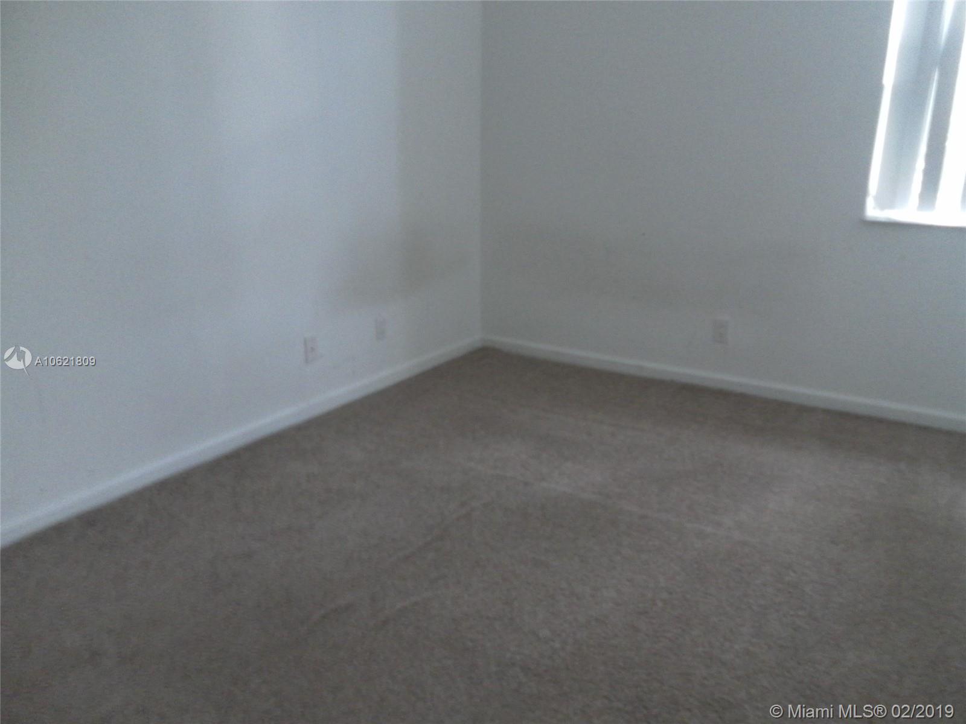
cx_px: 483
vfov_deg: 49.7
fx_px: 781
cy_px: 362
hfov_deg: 63.4
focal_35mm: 28
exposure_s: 1/8
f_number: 3.2
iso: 400
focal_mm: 4.9
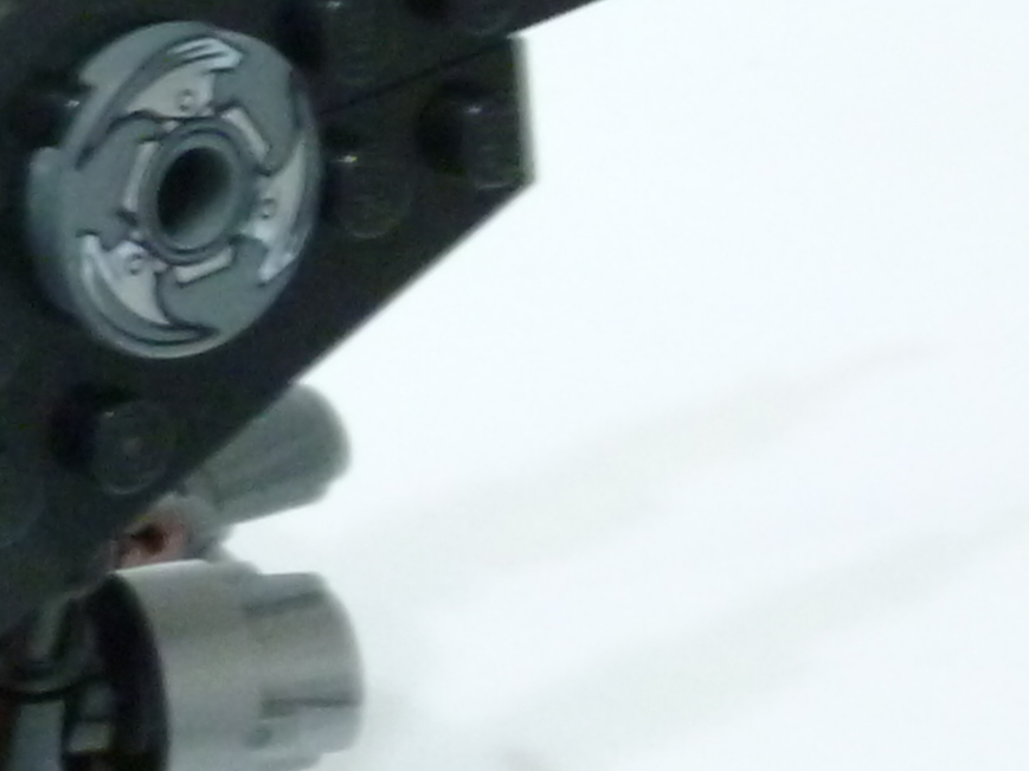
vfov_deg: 7.8
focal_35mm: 191
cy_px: 314
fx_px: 5675
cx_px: -1363
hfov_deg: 9.3
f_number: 3.6
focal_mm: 6.5
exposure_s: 1/4
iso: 400
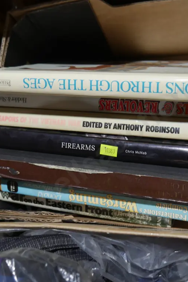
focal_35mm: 39
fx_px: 305
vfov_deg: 49.6
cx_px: 122
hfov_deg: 34.0
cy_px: 141
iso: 200
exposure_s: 1/80
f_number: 3.5
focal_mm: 14
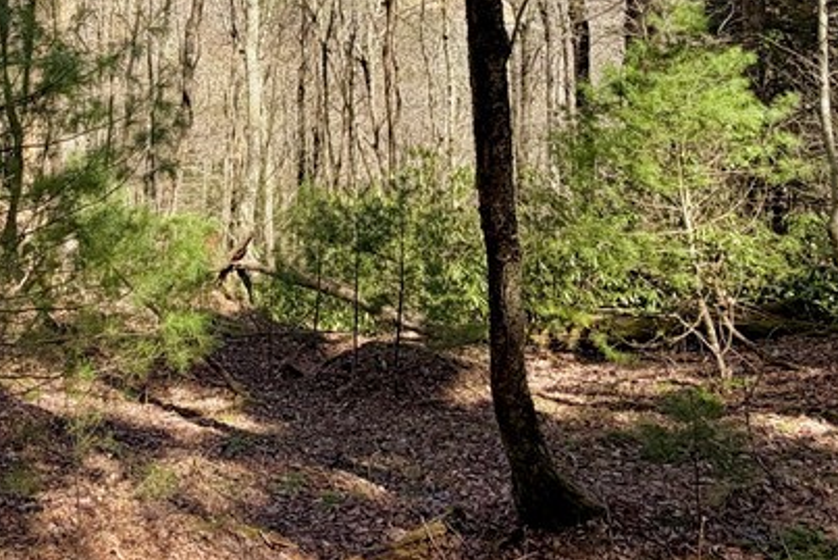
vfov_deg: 33.1
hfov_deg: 50.2
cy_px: 6
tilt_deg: -4.3
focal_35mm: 37
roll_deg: -1.0
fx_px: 862
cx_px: 233
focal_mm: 2.22
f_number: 2.2
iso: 40
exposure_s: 1/502
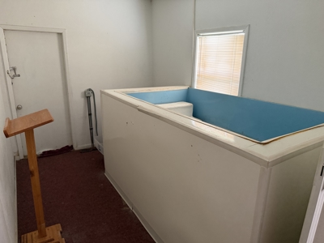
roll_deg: -0.1
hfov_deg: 71.6
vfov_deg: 56.8
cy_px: 122
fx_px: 225
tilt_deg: -16.3
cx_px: 162
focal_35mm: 24
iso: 640
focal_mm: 6.76
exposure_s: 1/60
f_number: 1.78
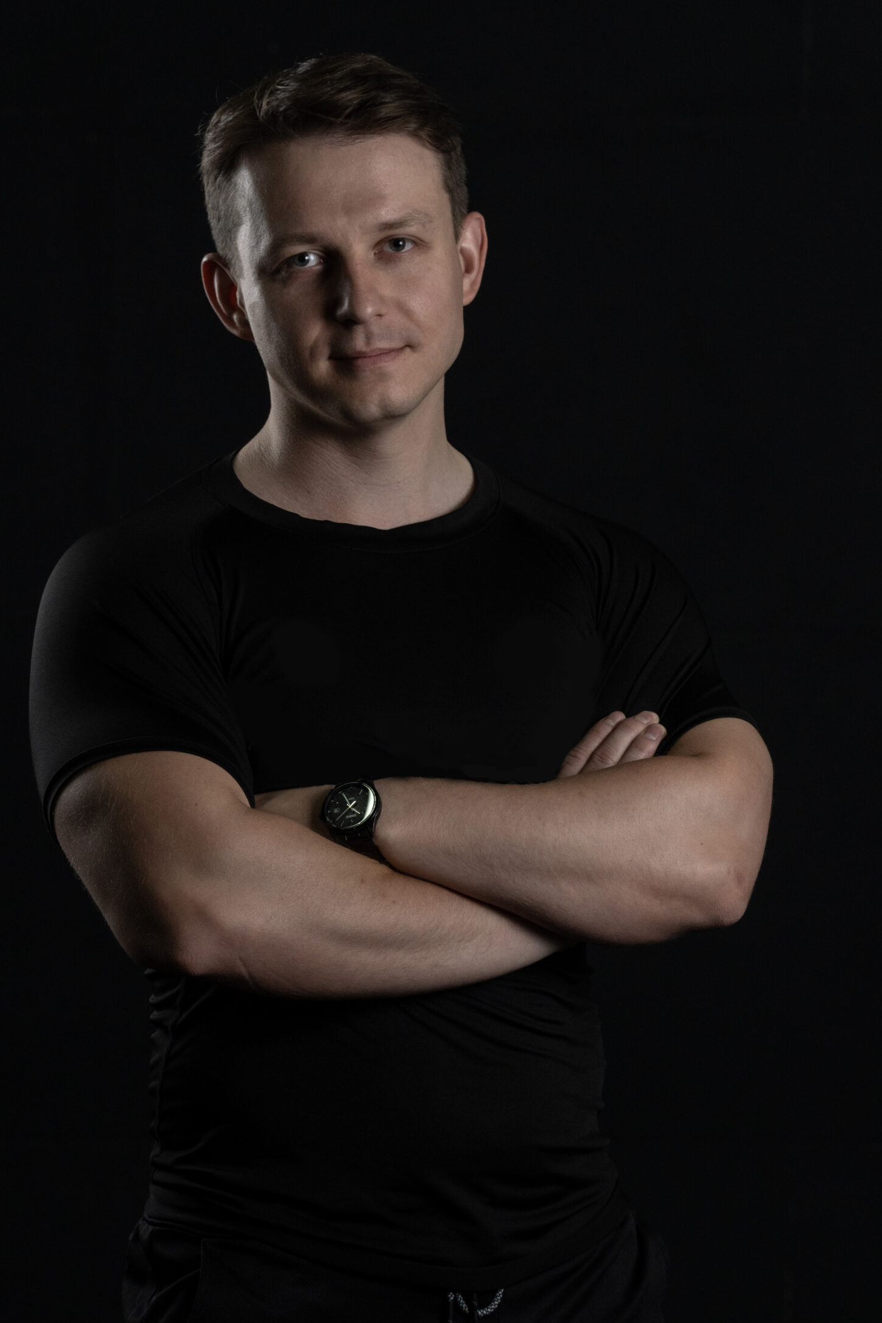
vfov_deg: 12.6
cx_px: 441
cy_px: 715
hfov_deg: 8.4
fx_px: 6009
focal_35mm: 164
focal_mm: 93
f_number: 5.6
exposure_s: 1/160
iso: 400
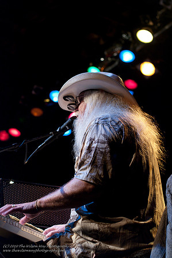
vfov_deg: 27.0
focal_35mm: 75
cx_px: 86
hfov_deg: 18.1
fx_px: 539
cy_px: 129
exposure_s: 1/45
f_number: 3.5
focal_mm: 50
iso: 800
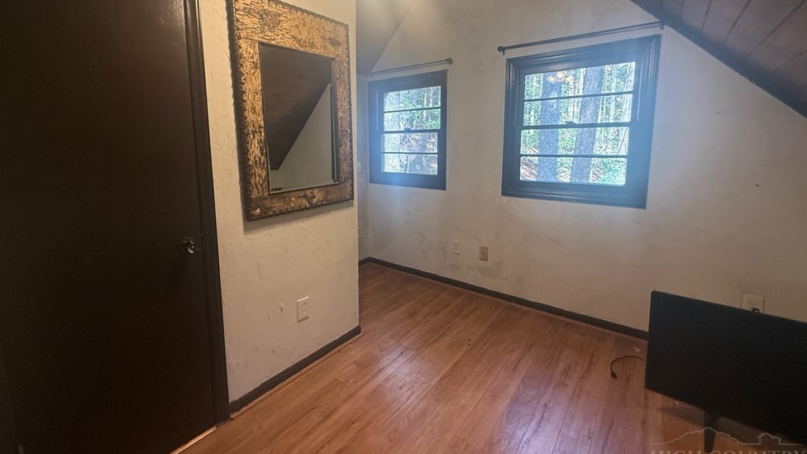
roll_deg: -1.2
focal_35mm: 16
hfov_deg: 99.3
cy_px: 184
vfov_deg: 66.5
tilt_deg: -5.5
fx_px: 342
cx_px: 389
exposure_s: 1/99
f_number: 2.2
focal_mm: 2.22
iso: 320
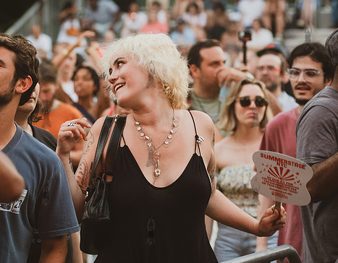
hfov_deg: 11.2
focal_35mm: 174
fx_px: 1723
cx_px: 119
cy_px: 130
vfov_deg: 8.7
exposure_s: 1/250
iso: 4000
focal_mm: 100
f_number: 4
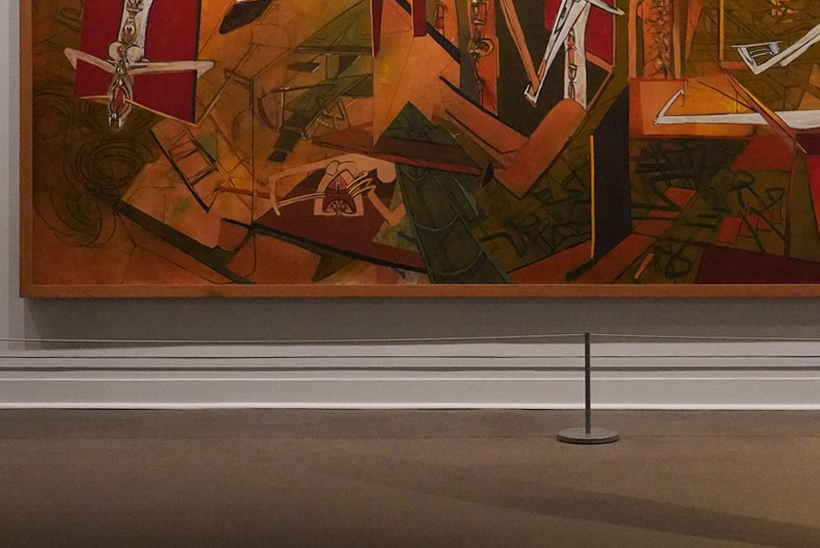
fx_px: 2073
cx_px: 524
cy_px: 53
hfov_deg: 22.3
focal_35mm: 91
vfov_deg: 14.9
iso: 8000
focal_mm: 36
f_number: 6.3
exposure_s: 1/100
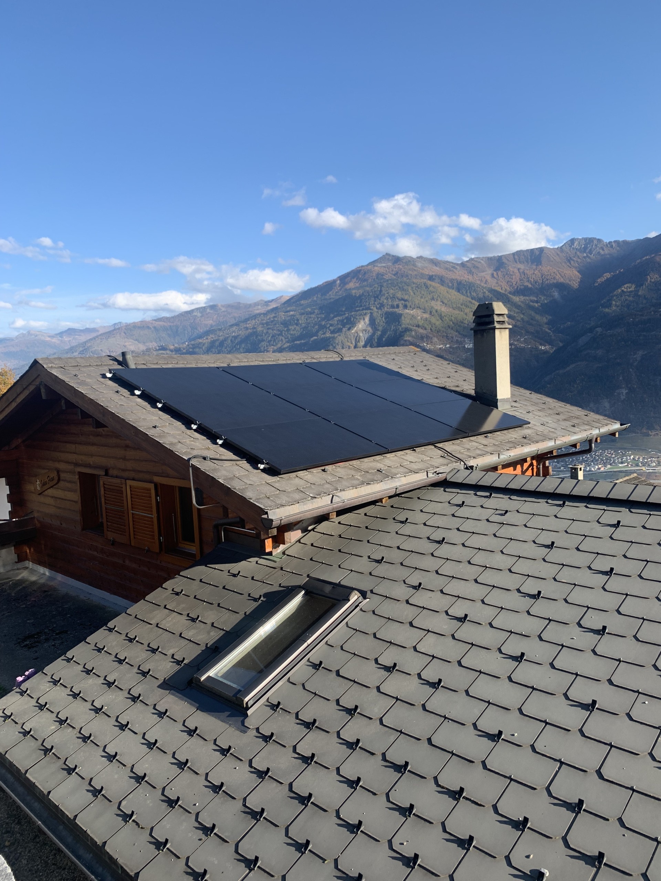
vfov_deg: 67.3
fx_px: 662
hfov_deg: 53.1
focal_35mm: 26
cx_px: 330
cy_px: 440
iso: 25
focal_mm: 4.25
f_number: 1.8
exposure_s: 1/1314
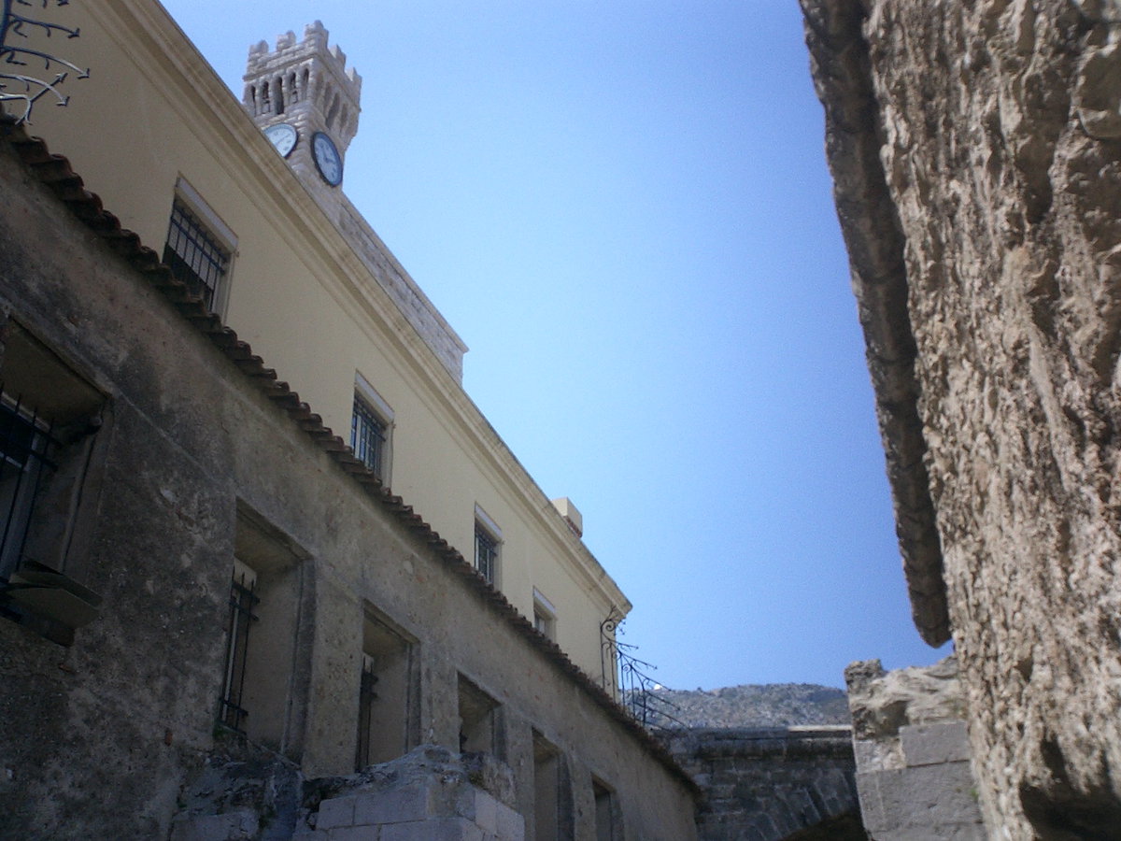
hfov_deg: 50.1
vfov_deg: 38.7
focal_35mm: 37
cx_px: 560
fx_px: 1198
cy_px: 420
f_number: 3.5
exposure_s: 1/1000
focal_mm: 5.6
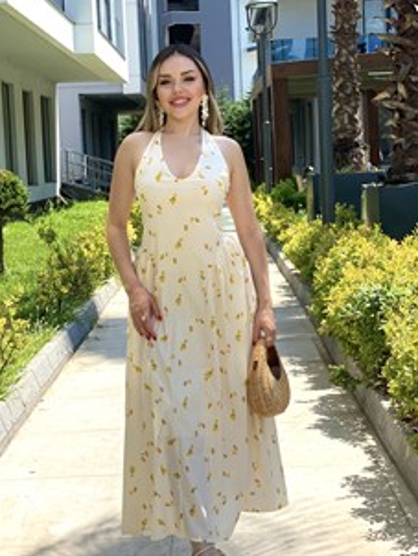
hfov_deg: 20.7
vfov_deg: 27.4
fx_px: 1142
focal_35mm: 71
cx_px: 199
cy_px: 297
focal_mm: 6
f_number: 2
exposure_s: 1/1020
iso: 20
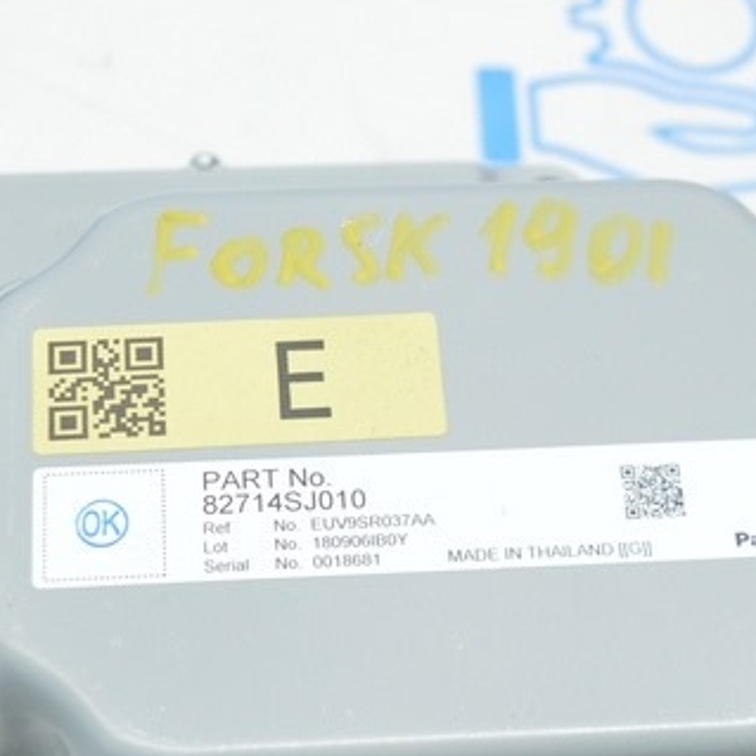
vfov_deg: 19.2
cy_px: 508
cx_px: 355
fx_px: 2224
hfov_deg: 19.3
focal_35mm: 90
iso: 400
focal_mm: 22
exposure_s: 1/40
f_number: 3.8
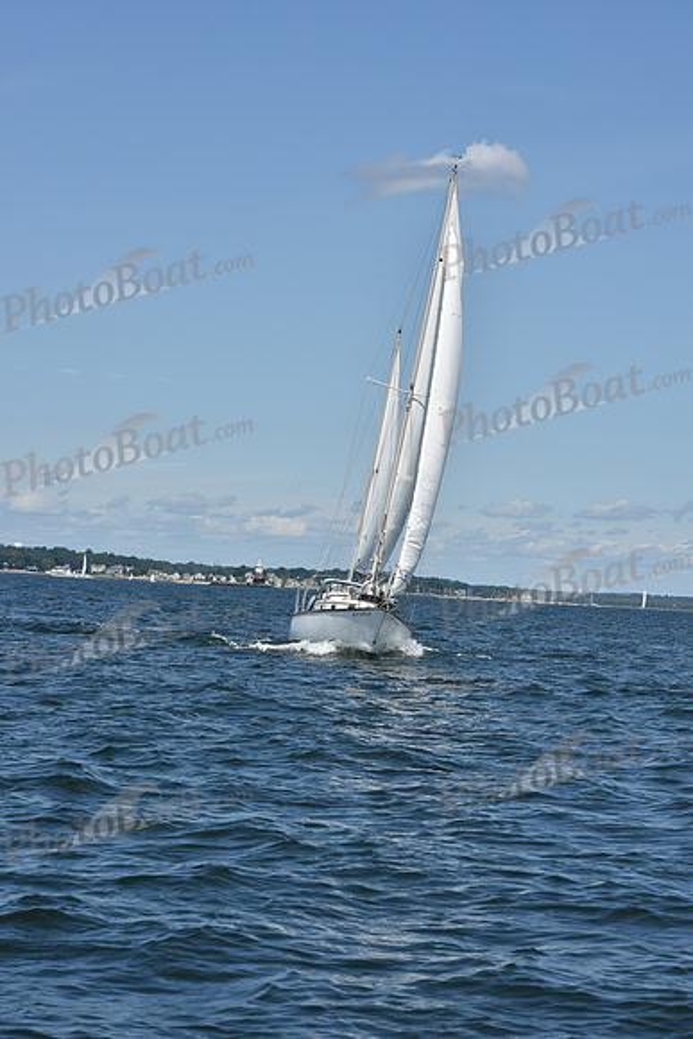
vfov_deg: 20.4
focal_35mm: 100
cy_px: 520
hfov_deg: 13.7
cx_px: 346
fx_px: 2886
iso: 320
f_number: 11
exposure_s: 1/1000
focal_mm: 100
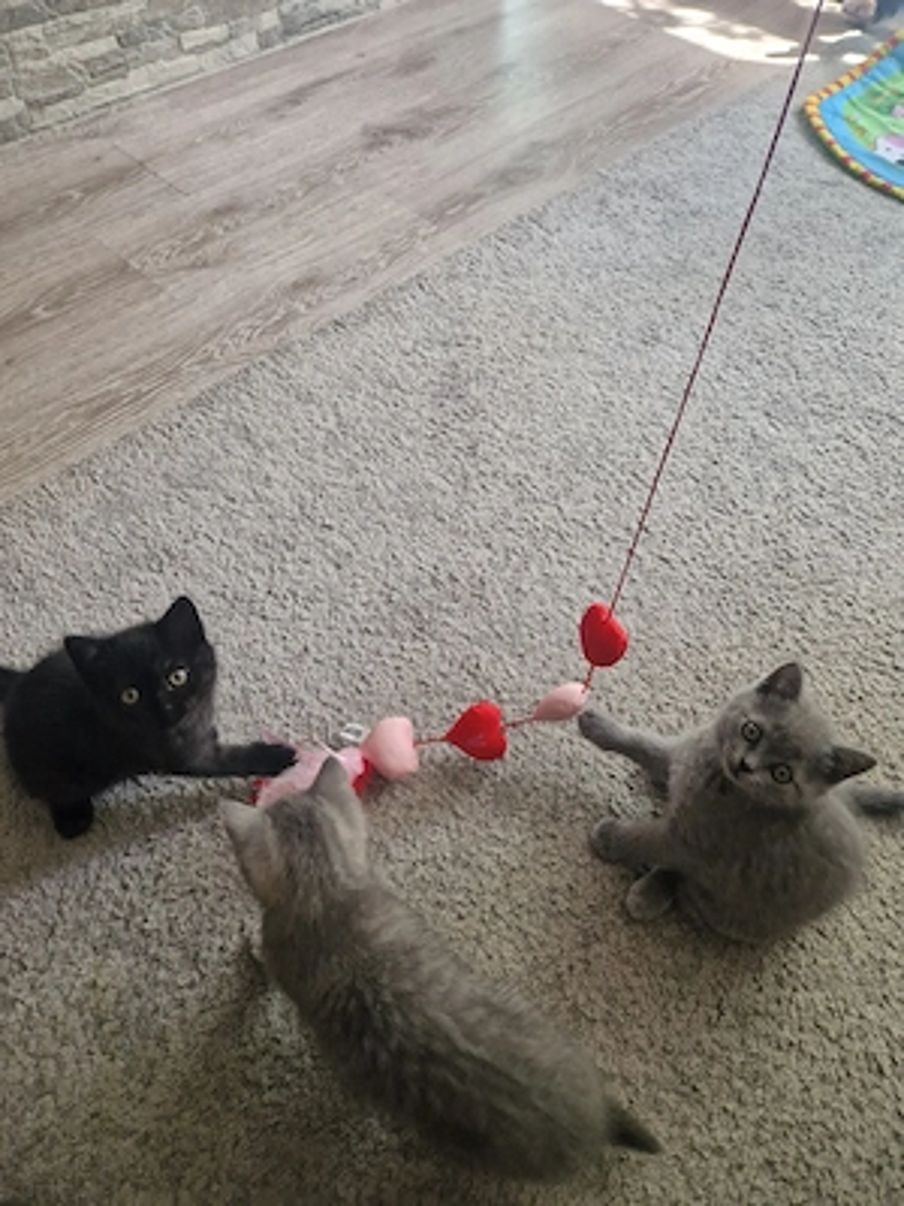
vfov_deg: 73.9
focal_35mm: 23
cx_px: 452
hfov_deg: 58.9
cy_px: 603
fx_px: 801
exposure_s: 1/100
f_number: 1.8
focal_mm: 5.4
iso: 160
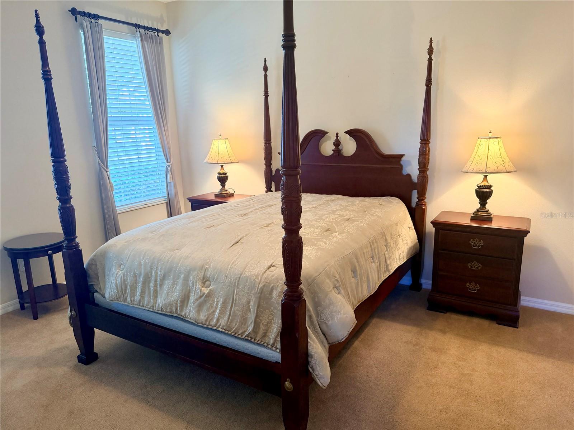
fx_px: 398
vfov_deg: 56.8
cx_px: 287
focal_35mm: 24
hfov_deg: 71.6
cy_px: 215
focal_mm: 6.76
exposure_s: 1/60
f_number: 1.78
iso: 200
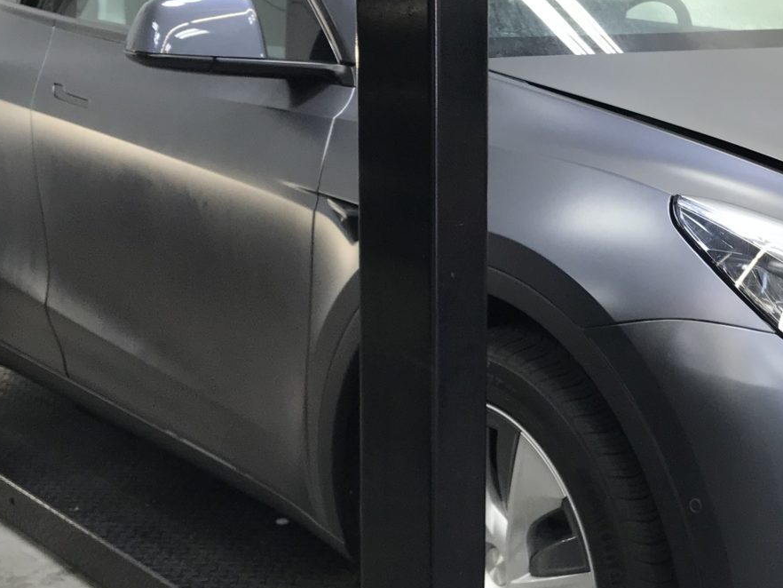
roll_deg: -1.5
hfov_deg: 29.3
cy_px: 296
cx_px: 599
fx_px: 1471
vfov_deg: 22.6
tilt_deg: -11.9
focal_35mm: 65
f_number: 1.8
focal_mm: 3.99
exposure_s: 1/120
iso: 40
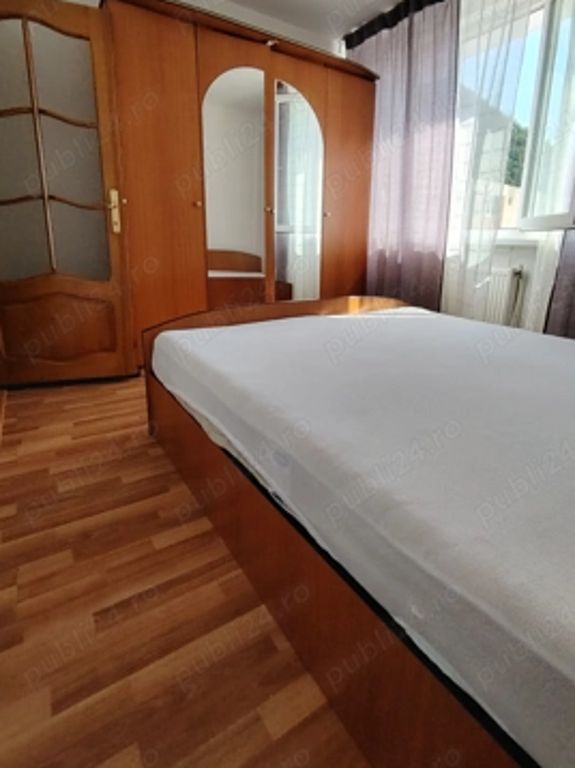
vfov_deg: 84.4
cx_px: 315
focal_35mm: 19
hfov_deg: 68.5
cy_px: 341
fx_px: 421
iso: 100
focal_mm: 1.42
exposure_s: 1/365
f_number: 2.2
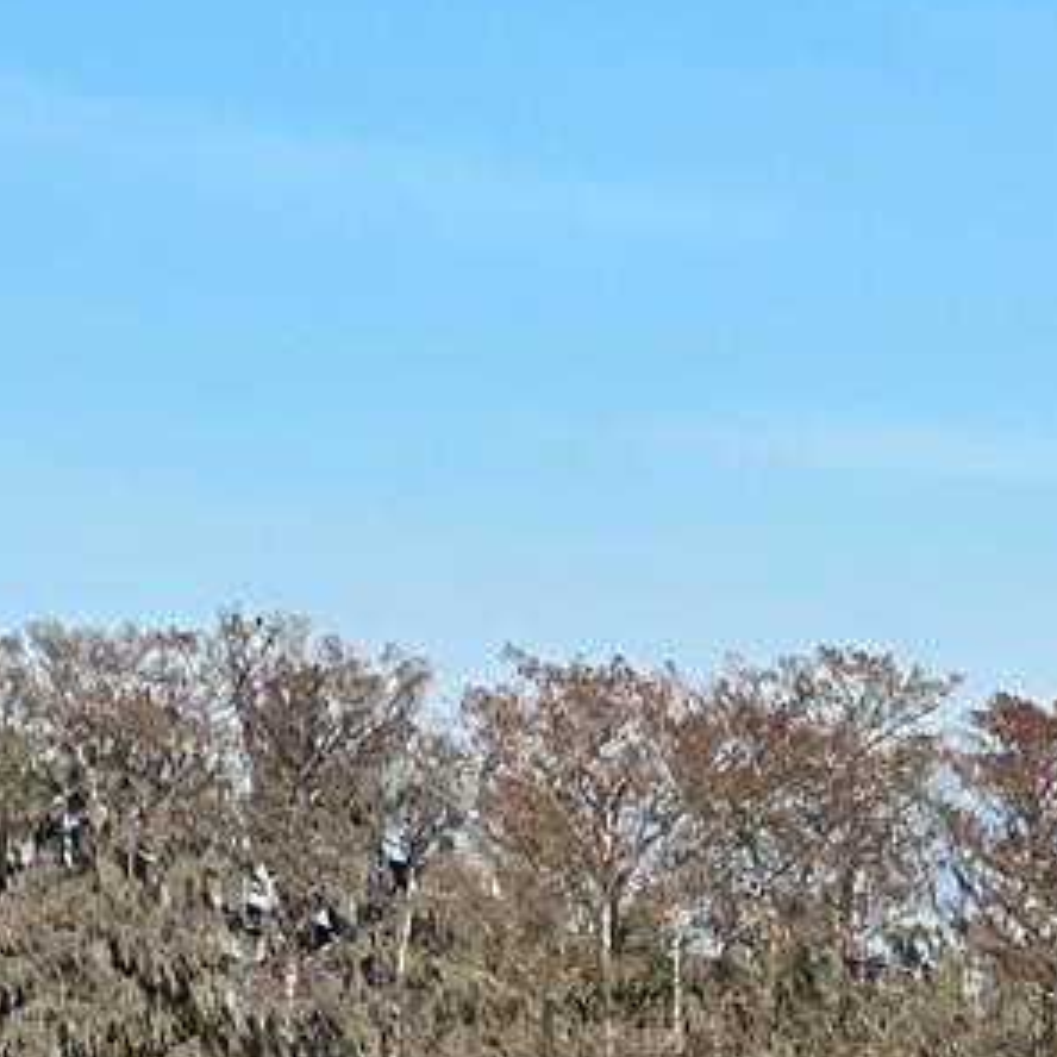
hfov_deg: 4.7
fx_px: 12713
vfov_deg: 4.7
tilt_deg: -1.3
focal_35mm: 368
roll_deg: +0.0
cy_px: 1582
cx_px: 1511
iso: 32
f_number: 2.8
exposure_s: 1/968
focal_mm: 9
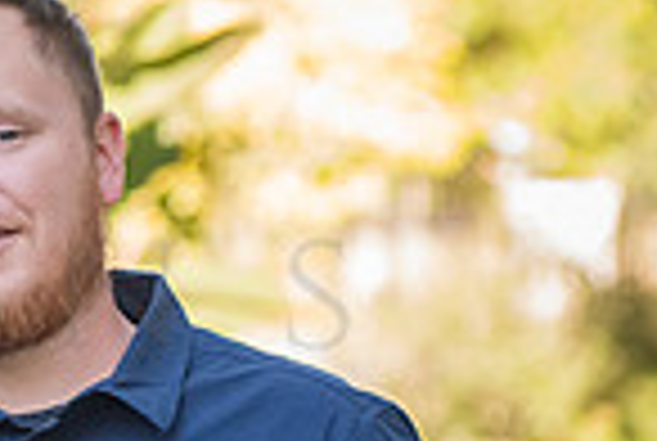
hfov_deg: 5.6
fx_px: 6675
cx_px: -472
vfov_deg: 3.8
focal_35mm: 365
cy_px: 515
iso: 800
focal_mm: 92
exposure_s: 1/500
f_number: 4.5
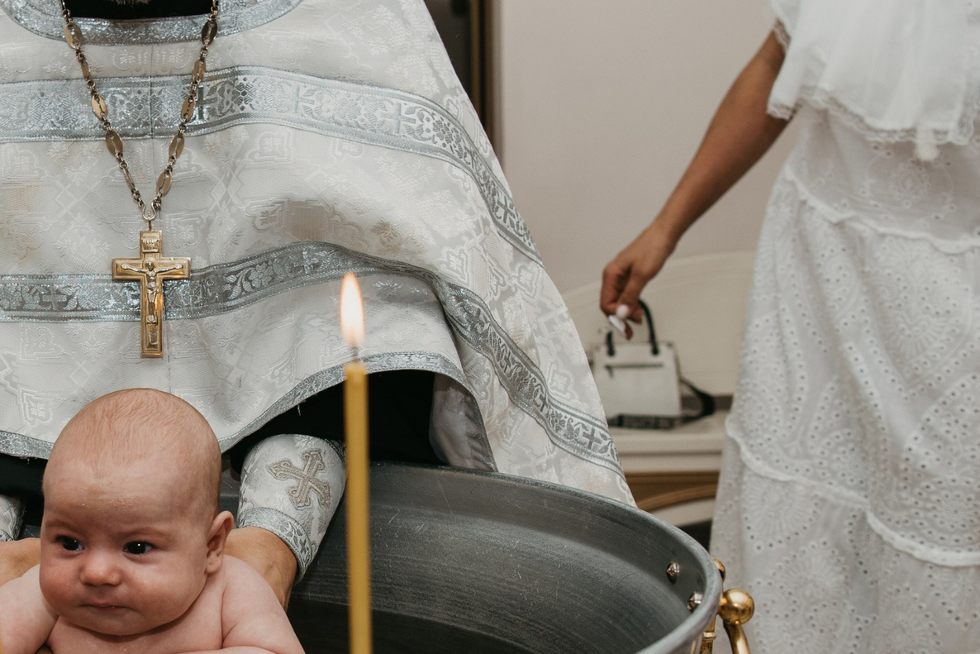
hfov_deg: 35.8
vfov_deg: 25.5
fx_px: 1443
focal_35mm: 53
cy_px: 387
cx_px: 147
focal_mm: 24
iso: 125
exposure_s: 1/160
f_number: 4
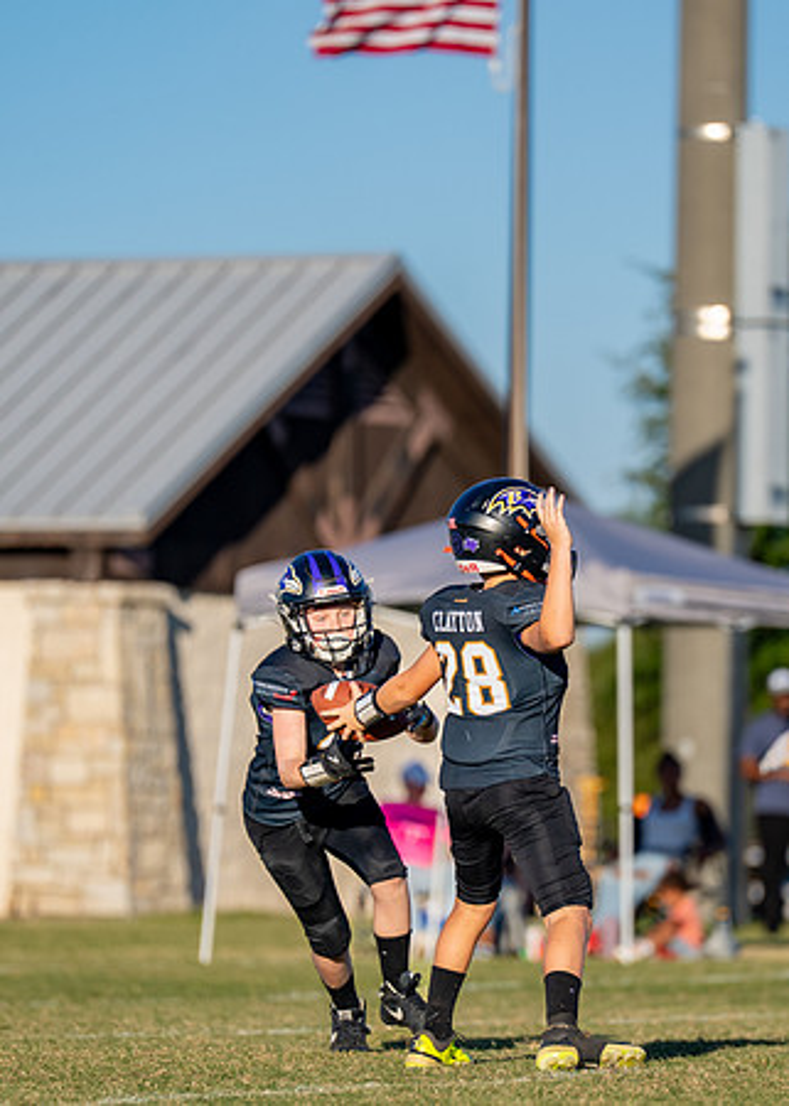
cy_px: 655
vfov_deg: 5.6
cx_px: 579
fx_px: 11300
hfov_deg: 4.0
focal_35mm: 360
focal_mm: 200
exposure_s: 1/3200
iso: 160
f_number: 2.8
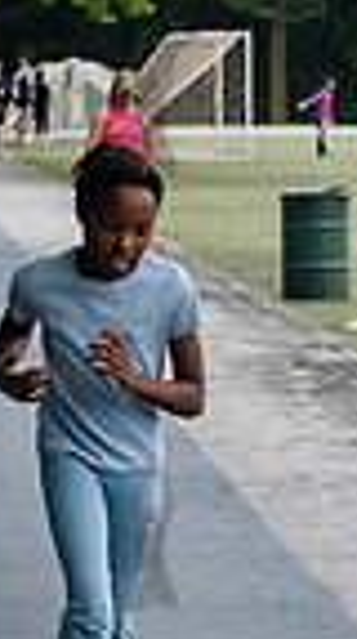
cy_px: 382
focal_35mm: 304
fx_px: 5137
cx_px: 821
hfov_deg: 3.9
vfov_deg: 7.1
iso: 400
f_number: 4.5
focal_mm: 56
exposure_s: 1/1000
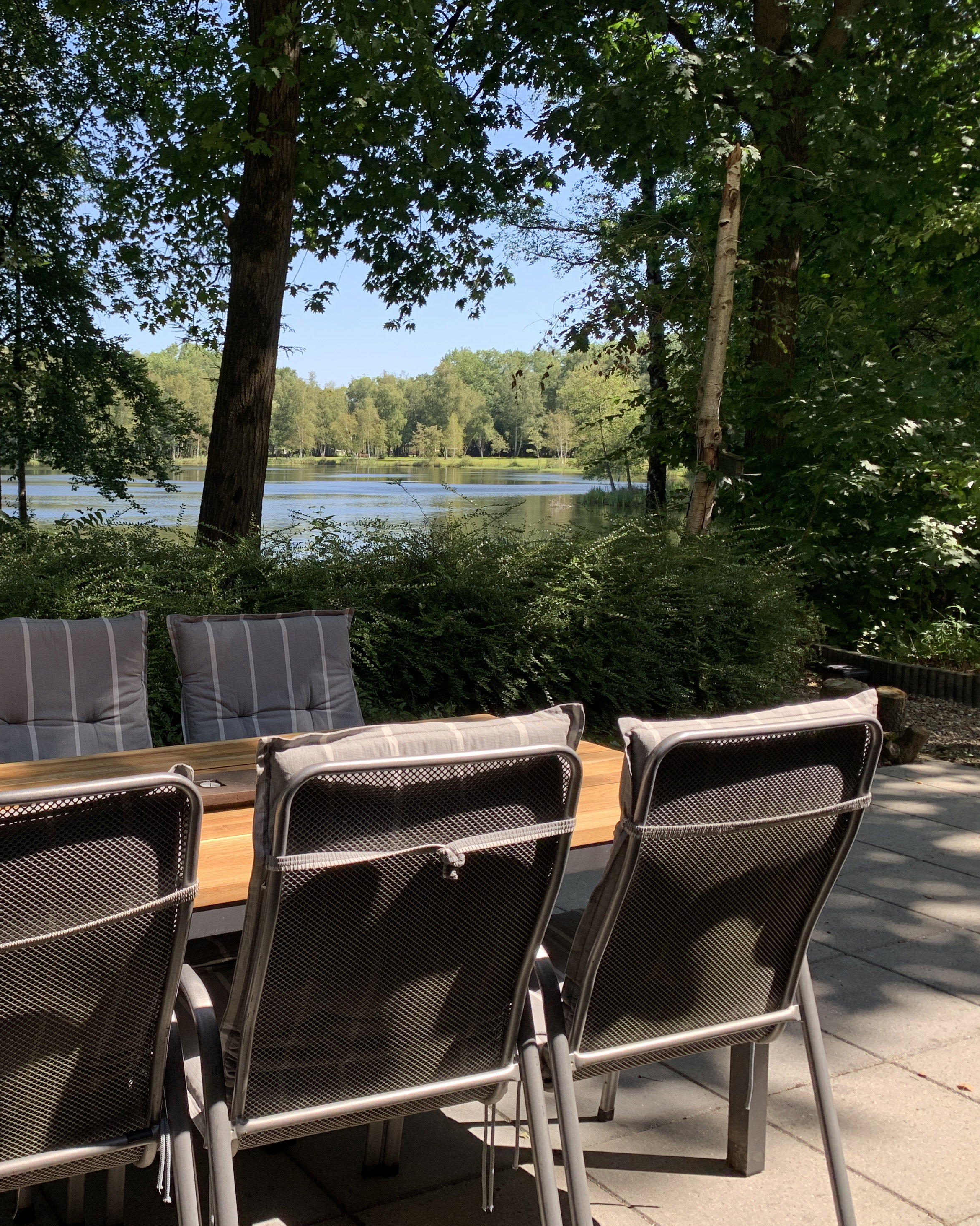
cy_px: 597
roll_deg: -0.4
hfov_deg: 40.5
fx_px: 1269
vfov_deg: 51.5
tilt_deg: -4.6
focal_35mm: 35
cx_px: 193
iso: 25
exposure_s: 1/481
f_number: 1.8
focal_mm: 4.25
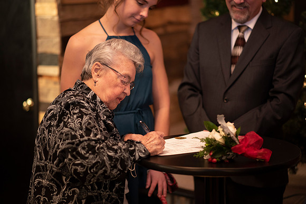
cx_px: 153
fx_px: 723
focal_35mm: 85
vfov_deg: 16.1
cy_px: 102
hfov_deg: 23.9
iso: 1000
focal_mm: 85
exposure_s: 1/200
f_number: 1.8
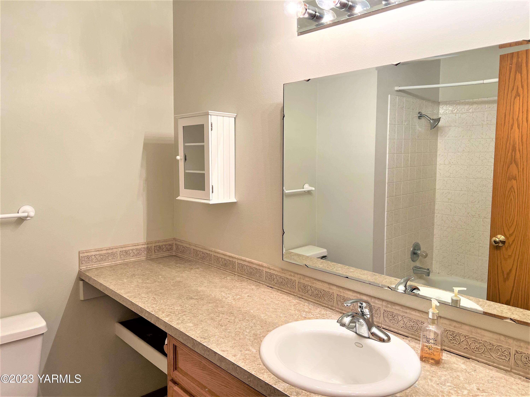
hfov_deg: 67.3
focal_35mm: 26
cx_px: 265
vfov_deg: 53.1
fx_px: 398
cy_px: 198
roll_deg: -0.4
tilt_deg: -6.1
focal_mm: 5.7
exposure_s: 1/120
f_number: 1.5
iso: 100
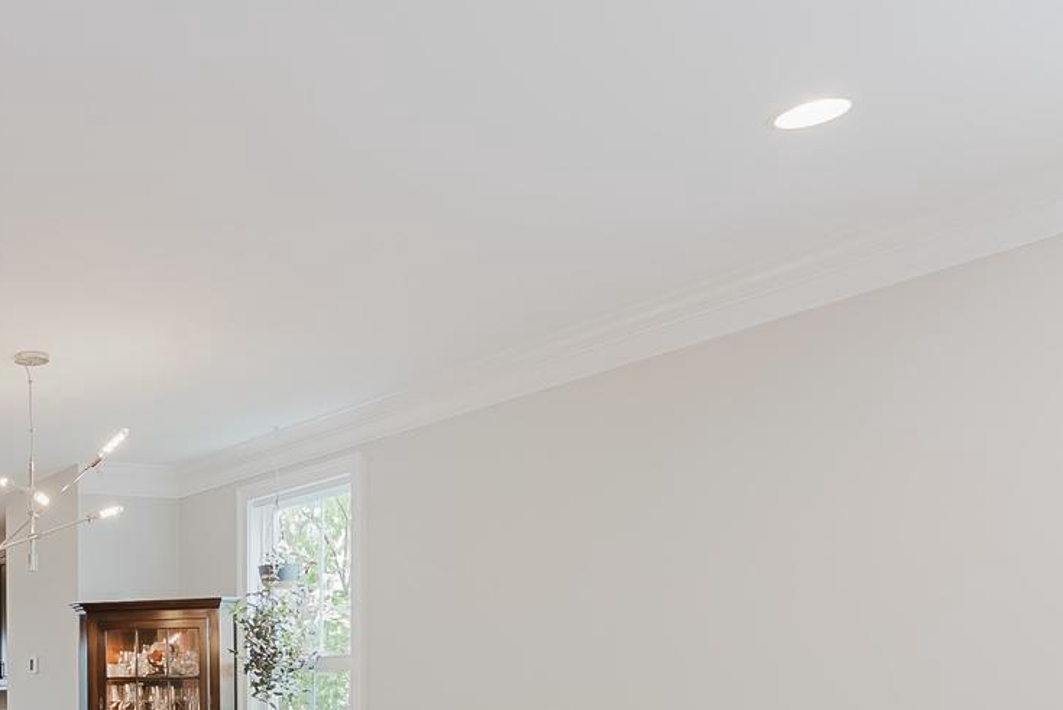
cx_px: -171
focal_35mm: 39
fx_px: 1152
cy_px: 722
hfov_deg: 38.5
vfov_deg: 31.5
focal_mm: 14
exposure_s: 1/60
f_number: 9
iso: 200
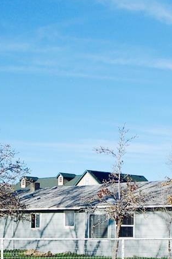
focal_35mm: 109
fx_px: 779
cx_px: 91
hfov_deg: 12.6
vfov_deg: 18.8
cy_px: 174
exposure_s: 1/250
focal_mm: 23
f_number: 10
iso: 200
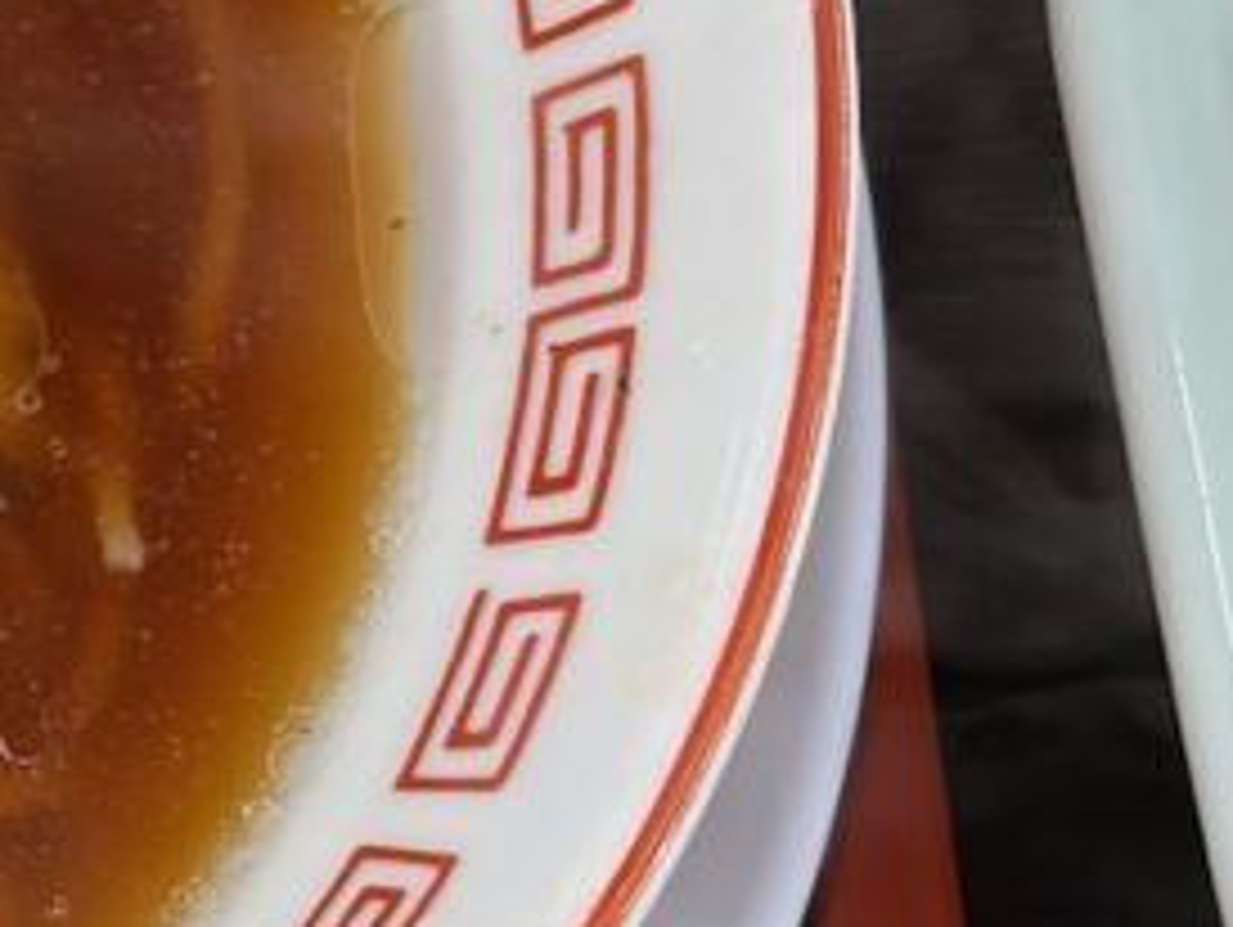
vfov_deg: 7.6
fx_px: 6916
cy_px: 86
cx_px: -1044
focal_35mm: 194
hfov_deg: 9.6
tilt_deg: -62.0
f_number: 1.6
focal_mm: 5.96
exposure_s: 1/50
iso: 40
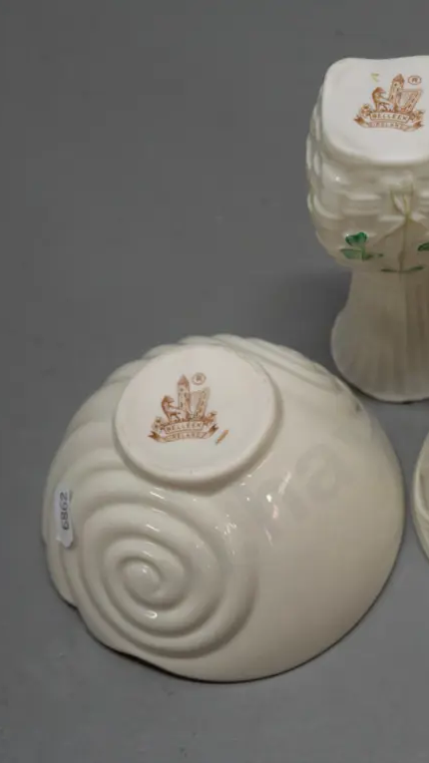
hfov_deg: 16.8
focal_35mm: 70
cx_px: 441
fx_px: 1416
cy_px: 382
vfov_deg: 30.2
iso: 3200
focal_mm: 24
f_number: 5.6
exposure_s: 1/500
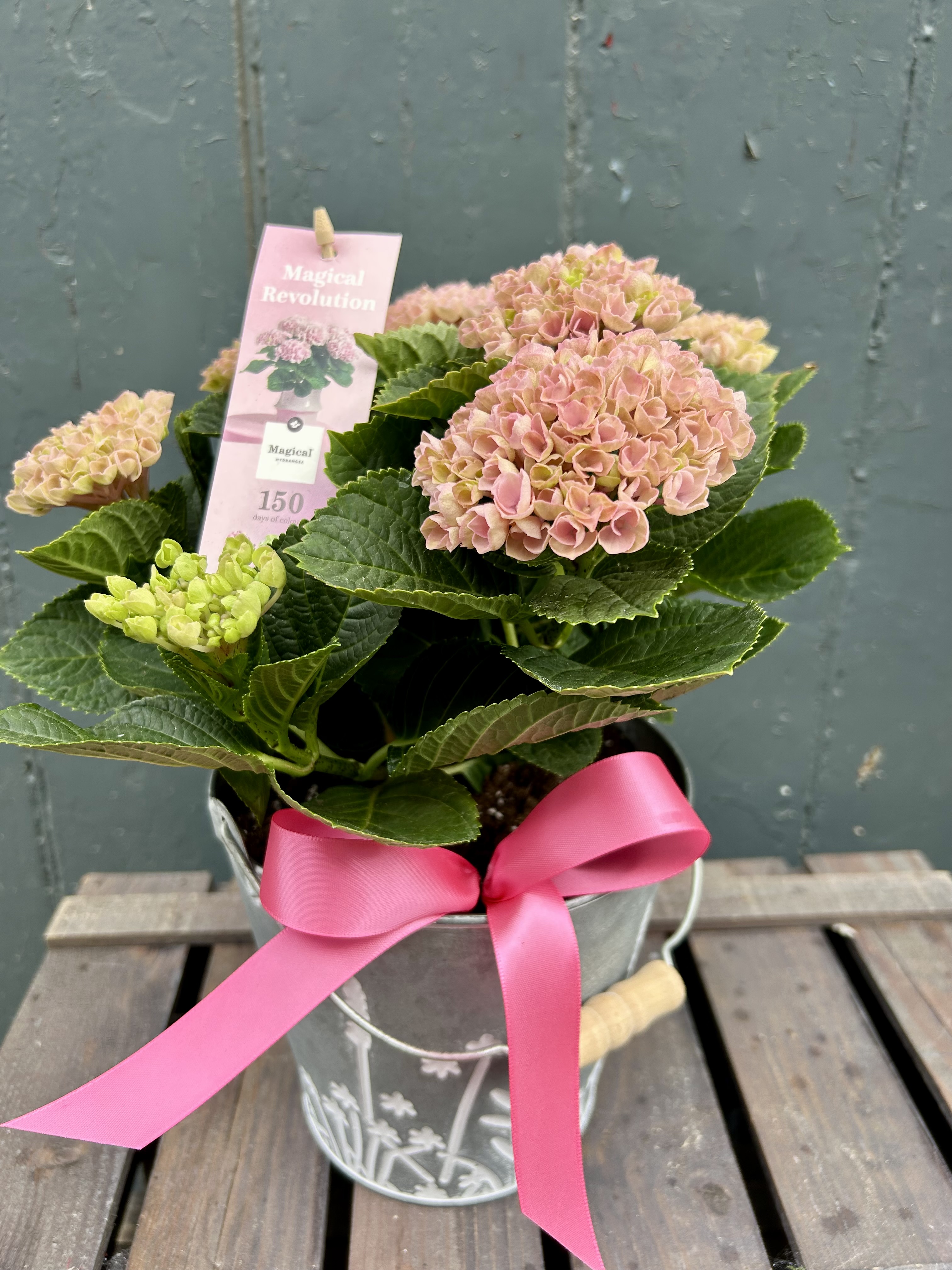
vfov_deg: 67.3
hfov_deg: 53.1
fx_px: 953
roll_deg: -0.7
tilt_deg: -19.3
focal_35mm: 26
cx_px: 476
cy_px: 635
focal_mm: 5.7
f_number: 1.5
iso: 50
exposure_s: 1/377
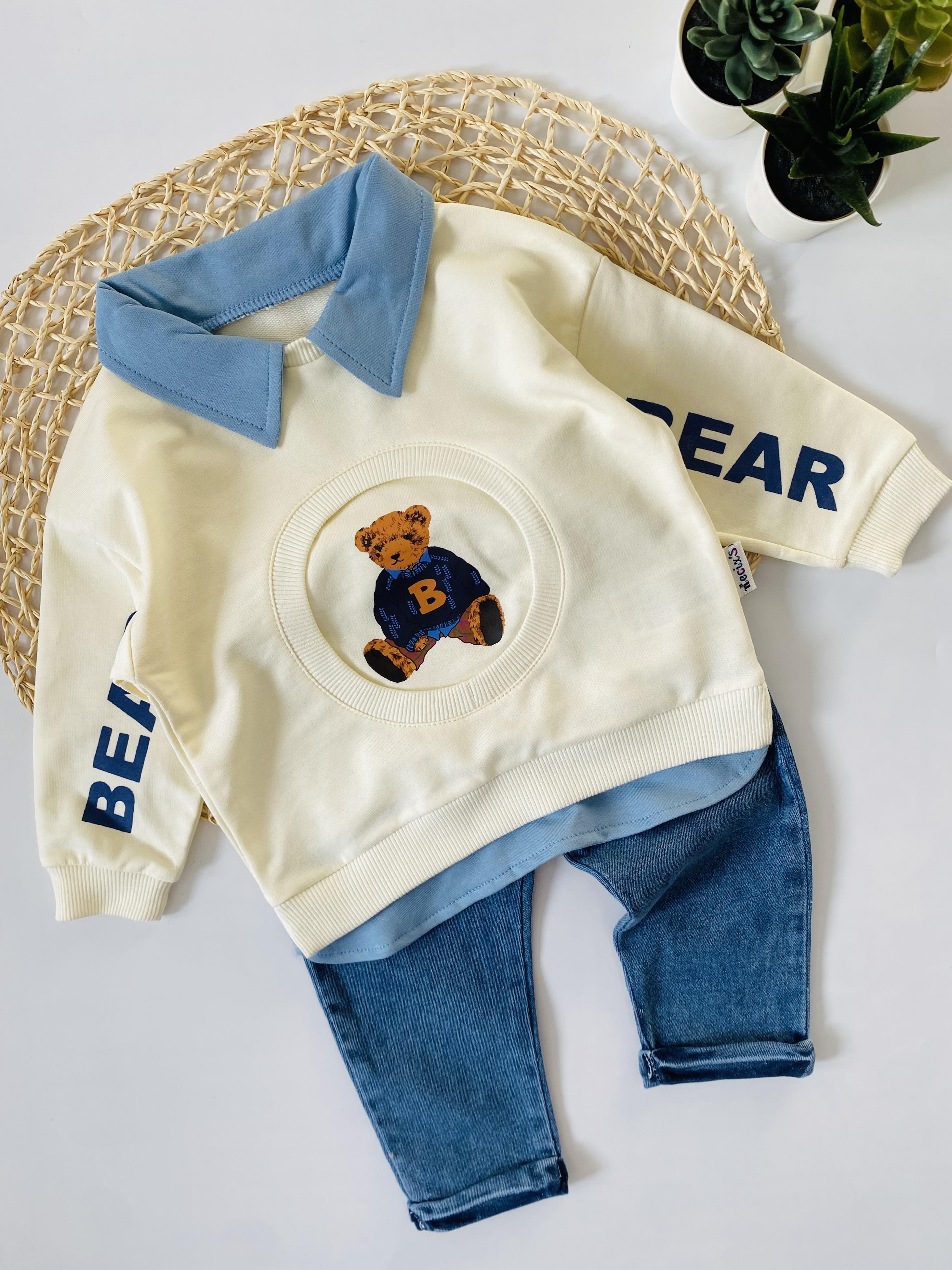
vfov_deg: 67.3
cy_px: 635
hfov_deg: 53.1
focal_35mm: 26
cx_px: 476
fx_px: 954
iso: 32
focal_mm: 4.25
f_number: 1.8
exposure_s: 1/149
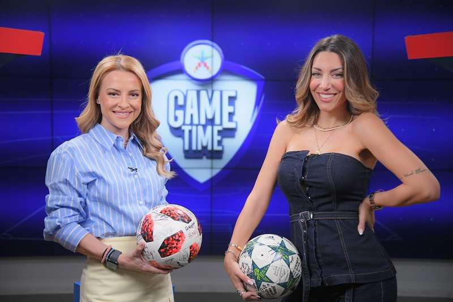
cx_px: 226
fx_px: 730
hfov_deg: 34.5
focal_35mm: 58
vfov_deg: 23.4
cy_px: 151
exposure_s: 1/500
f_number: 4
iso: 3200
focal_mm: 58
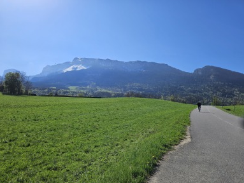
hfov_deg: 71.5
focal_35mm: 24
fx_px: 169
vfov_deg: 56.9
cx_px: 124
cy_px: 95
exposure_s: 1/3579
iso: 25
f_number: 1.8
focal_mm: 5.4
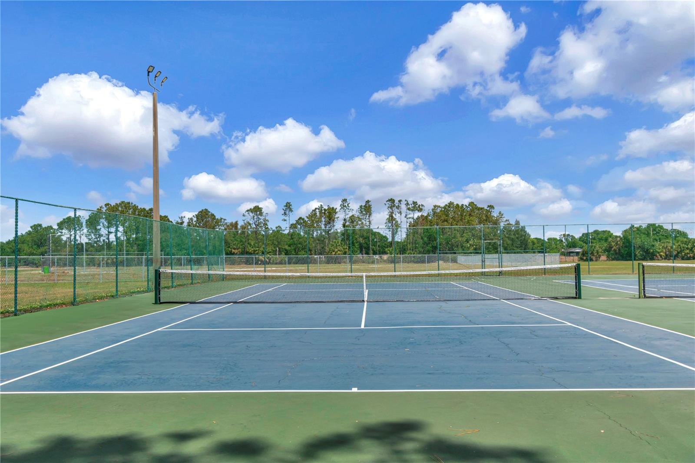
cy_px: 232
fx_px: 579
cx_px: 348
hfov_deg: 61.9
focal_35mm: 30
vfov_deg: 43.6
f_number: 7.1
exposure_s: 1/1000
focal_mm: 20
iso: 200
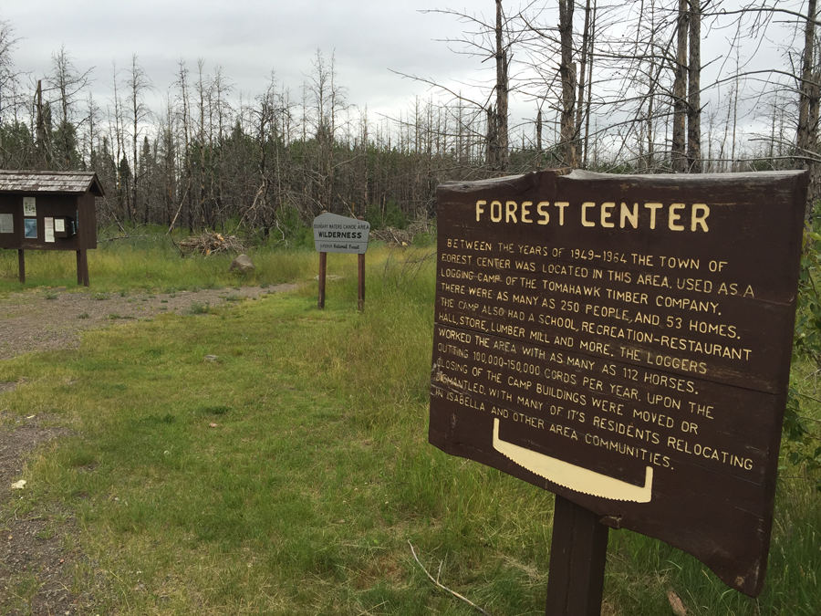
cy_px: 308
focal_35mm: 29
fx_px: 688
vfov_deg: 48.2
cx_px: 410
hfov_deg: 61.7
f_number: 2.2
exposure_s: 1/120
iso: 32
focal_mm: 4.15
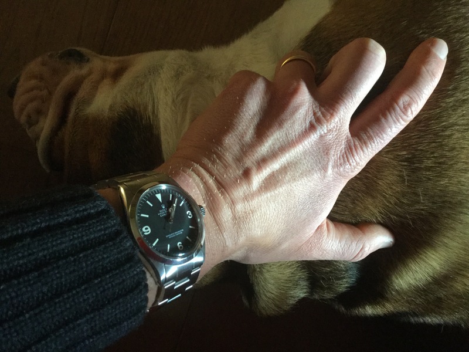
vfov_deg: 45.4
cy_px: 176
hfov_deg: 58.4
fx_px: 420
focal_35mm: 31
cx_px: 234
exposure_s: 1/33
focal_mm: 3.3
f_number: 2.4
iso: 250
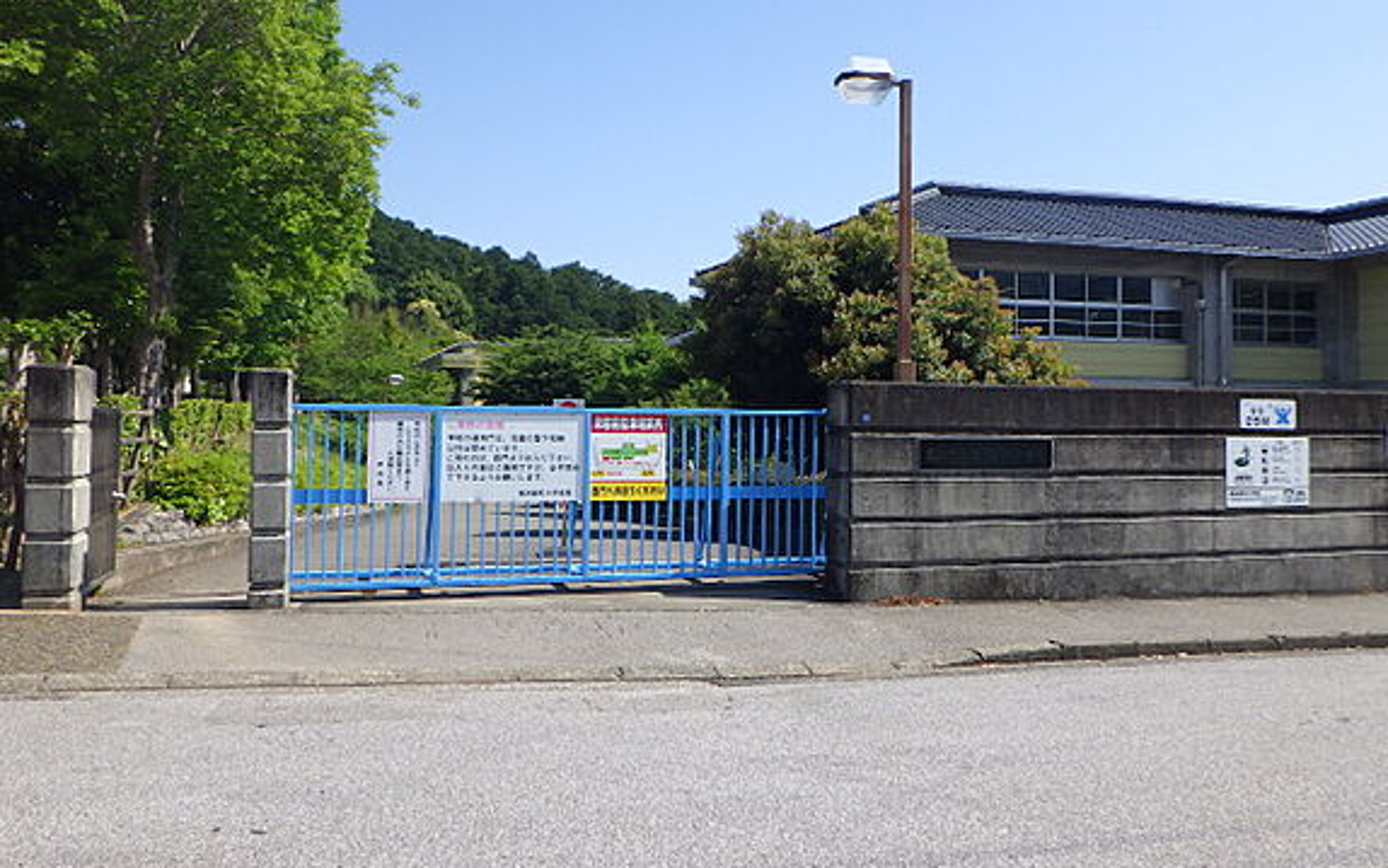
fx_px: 1173
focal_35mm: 31
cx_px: 721
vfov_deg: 40.6
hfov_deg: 61.2
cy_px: 397
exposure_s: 1/800
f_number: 4.2
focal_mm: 5
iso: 125
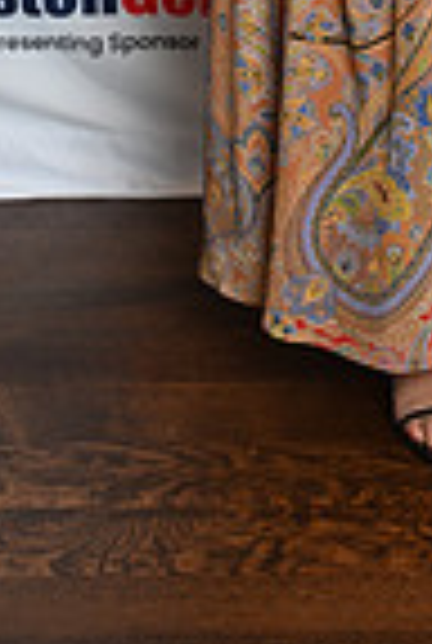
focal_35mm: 182
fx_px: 3260
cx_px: 596
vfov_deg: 10.5
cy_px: -545
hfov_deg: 7.5
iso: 200
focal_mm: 45
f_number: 3.5
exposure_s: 1/60
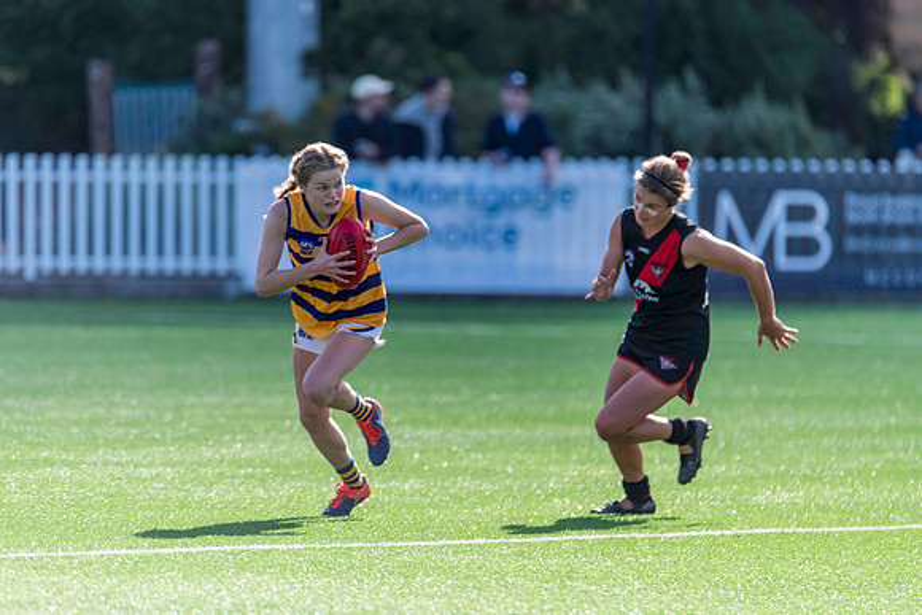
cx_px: 440
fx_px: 16174
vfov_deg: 2.2
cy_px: 313
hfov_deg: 3.3
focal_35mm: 631
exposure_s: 1/1600
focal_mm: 600
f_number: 6.3
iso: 1000
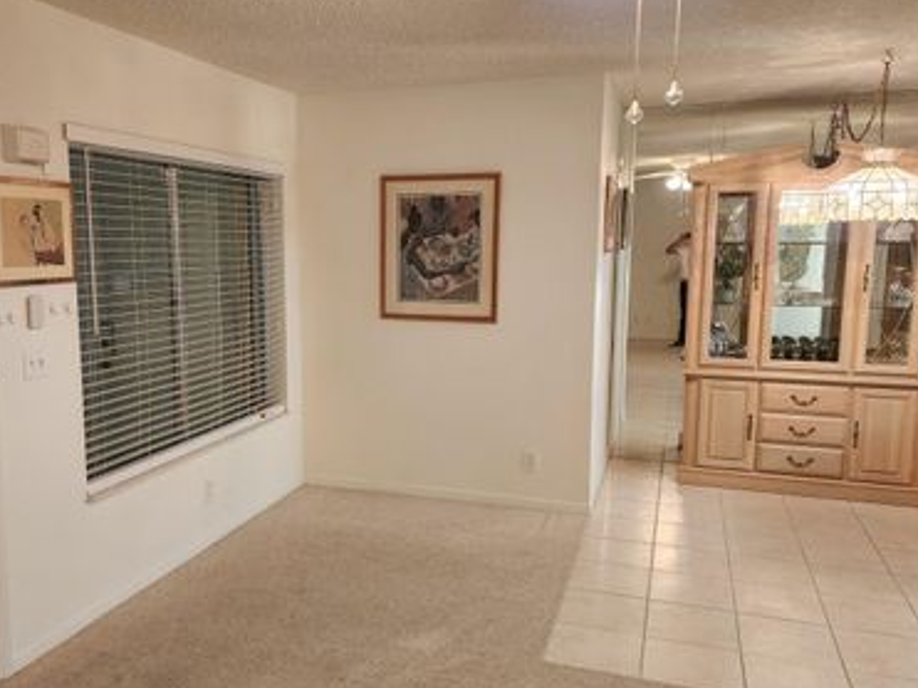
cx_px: 371
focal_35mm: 31
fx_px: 822
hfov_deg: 57.9
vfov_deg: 45.4
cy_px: 370
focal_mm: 6.4
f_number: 1.8
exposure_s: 1/120
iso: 500
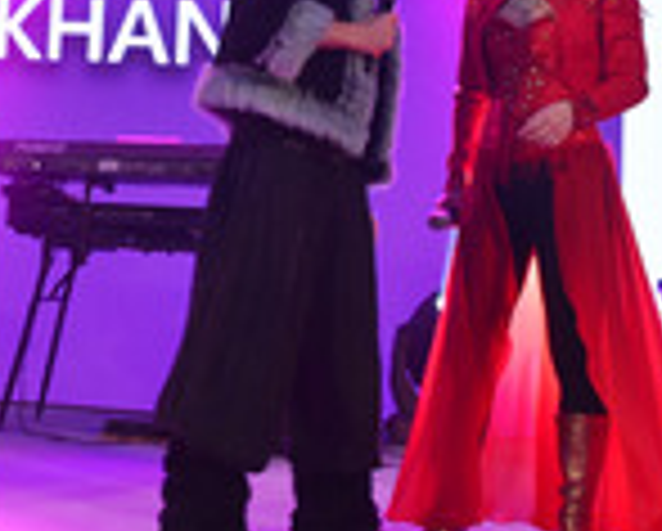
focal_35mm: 69
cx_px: 16
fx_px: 1354
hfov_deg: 26.2
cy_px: 104
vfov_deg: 21.9
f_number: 5.6
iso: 1250
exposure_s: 1/125
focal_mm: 24
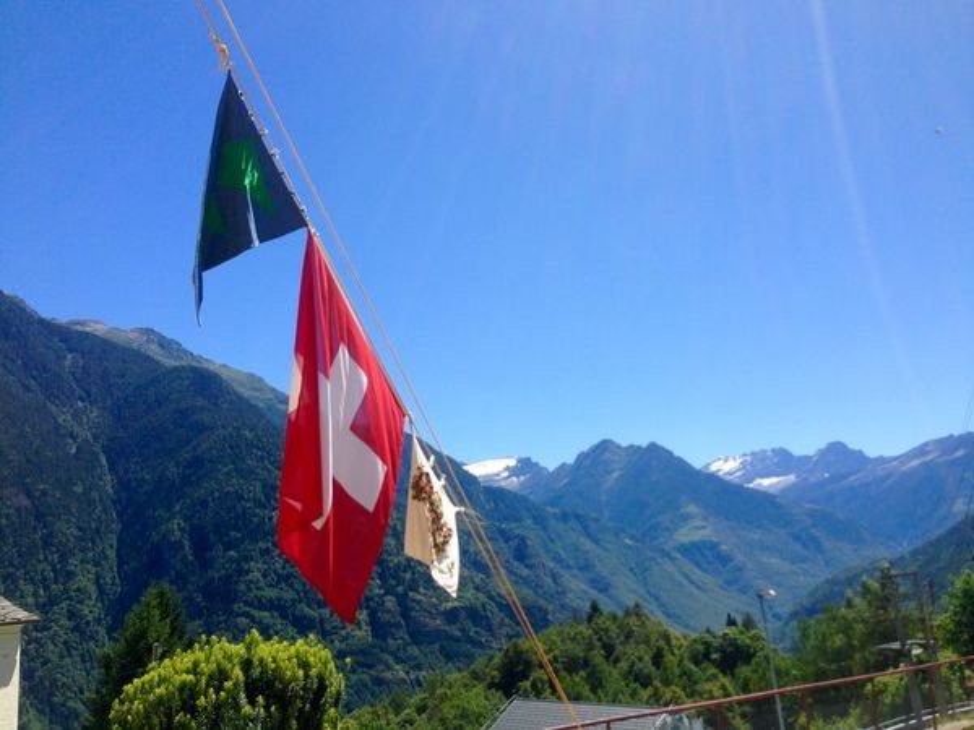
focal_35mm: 33
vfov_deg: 42.9
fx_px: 929
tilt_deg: +14.0
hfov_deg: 55.4
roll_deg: +5.4
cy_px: 365
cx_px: 487
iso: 50
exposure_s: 1/1595
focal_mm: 4.12
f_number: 2.4
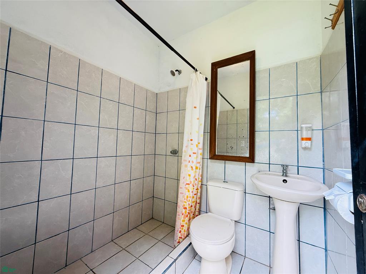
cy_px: 137
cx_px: 183
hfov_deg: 102.1
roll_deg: -1.8
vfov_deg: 85.7
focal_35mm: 14
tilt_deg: +2.5
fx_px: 148
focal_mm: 2.22
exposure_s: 1/120
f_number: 2.2
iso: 200
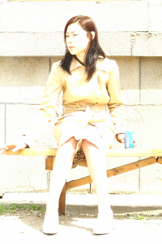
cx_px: 81
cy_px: 122
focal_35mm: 120
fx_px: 811
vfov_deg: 17.1
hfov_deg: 11.4
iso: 400
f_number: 3.5
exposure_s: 1/1000
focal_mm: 80
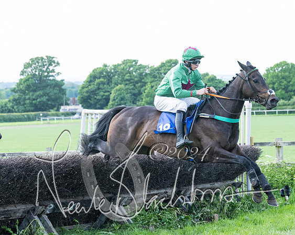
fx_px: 1139
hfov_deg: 14.8
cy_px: 121
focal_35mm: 131
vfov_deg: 11.8
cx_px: 150
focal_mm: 70
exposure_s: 1/2500
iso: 1000
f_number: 4
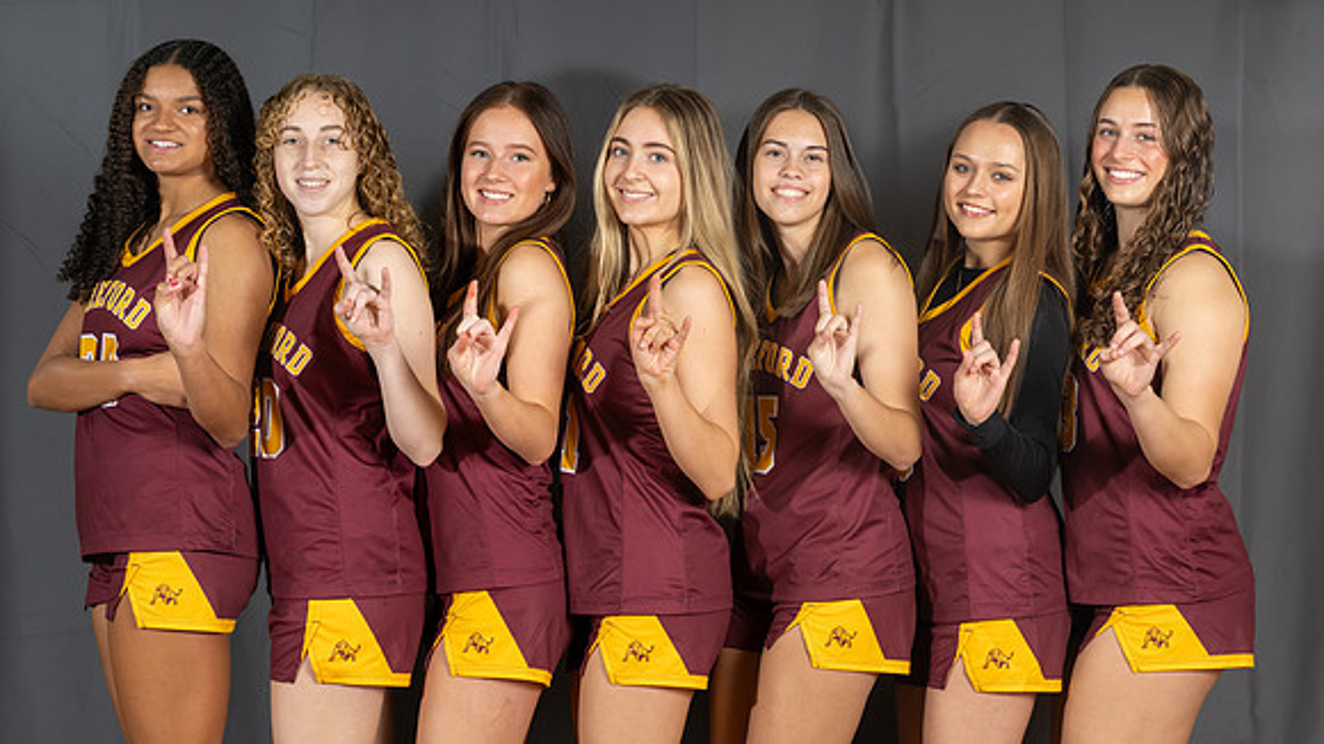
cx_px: 712
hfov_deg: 18.8
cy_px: 368
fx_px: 3992
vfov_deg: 10.6
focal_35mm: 114
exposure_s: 1/200
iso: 200
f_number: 8
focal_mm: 95
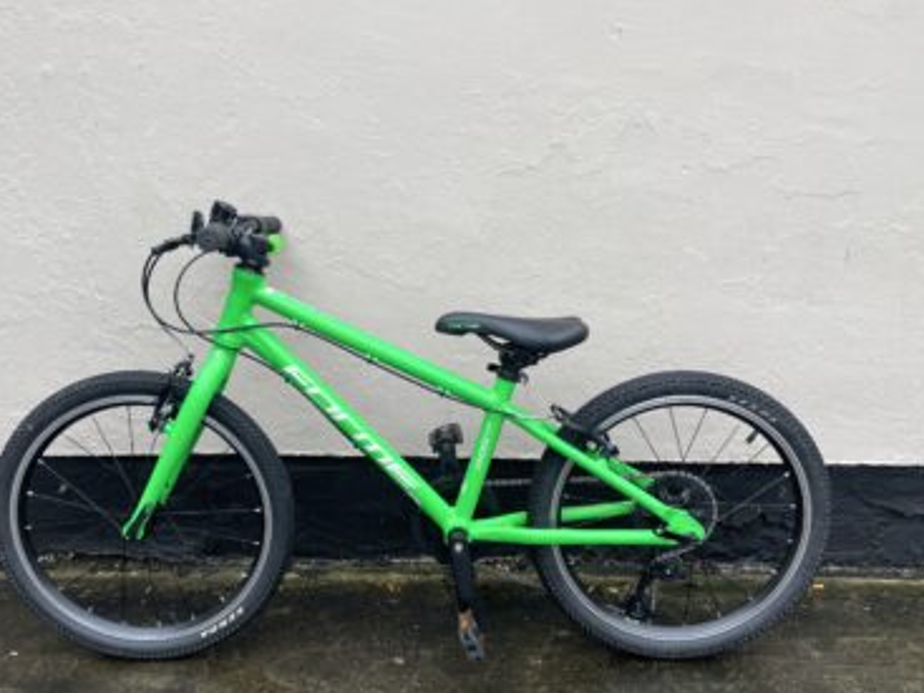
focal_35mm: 34
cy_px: 388
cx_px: 420
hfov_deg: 53.9
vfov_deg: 41.7
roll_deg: -0.8
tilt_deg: -16.0
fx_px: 907
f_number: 1.6
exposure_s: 1/150
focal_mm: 4.2
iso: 32
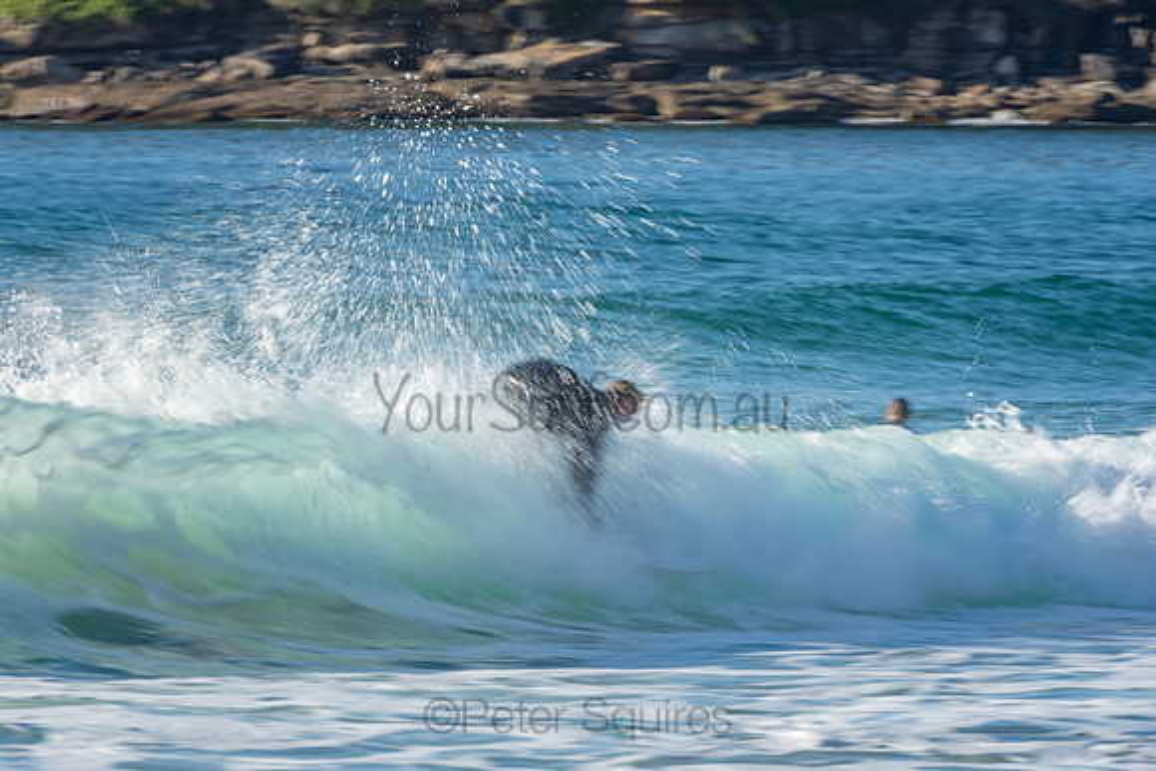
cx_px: 578
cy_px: 386
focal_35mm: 600
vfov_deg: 2.3
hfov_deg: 3.4
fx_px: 19270
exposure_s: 1/30
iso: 100
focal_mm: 400
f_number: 22
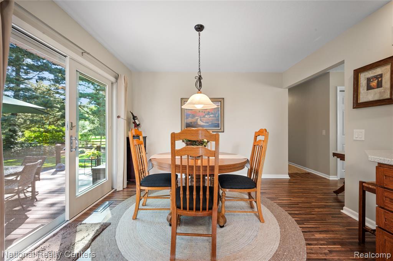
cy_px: 130
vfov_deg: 81.1
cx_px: 196
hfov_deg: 104.3
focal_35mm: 14
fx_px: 153
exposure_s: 2
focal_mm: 14
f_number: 11
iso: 100
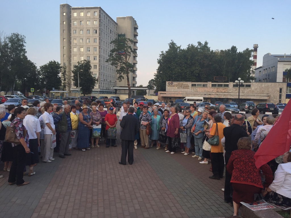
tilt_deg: -3.1
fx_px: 244
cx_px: 146
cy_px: 109
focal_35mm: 29
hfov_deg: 61.7
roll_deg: -1.9
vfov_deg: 48.2
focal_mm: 4.15
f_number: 2.2
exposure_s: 1/608
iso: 32
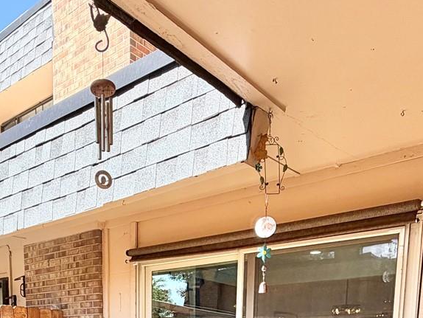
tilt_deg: -7.3
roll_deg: -0.6
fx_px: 477
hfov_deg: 47.5
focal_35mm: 39
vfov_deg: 29.9
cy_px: 406
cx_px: 164
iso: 40
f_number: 2.2
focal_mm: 2.22
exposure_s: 1/522
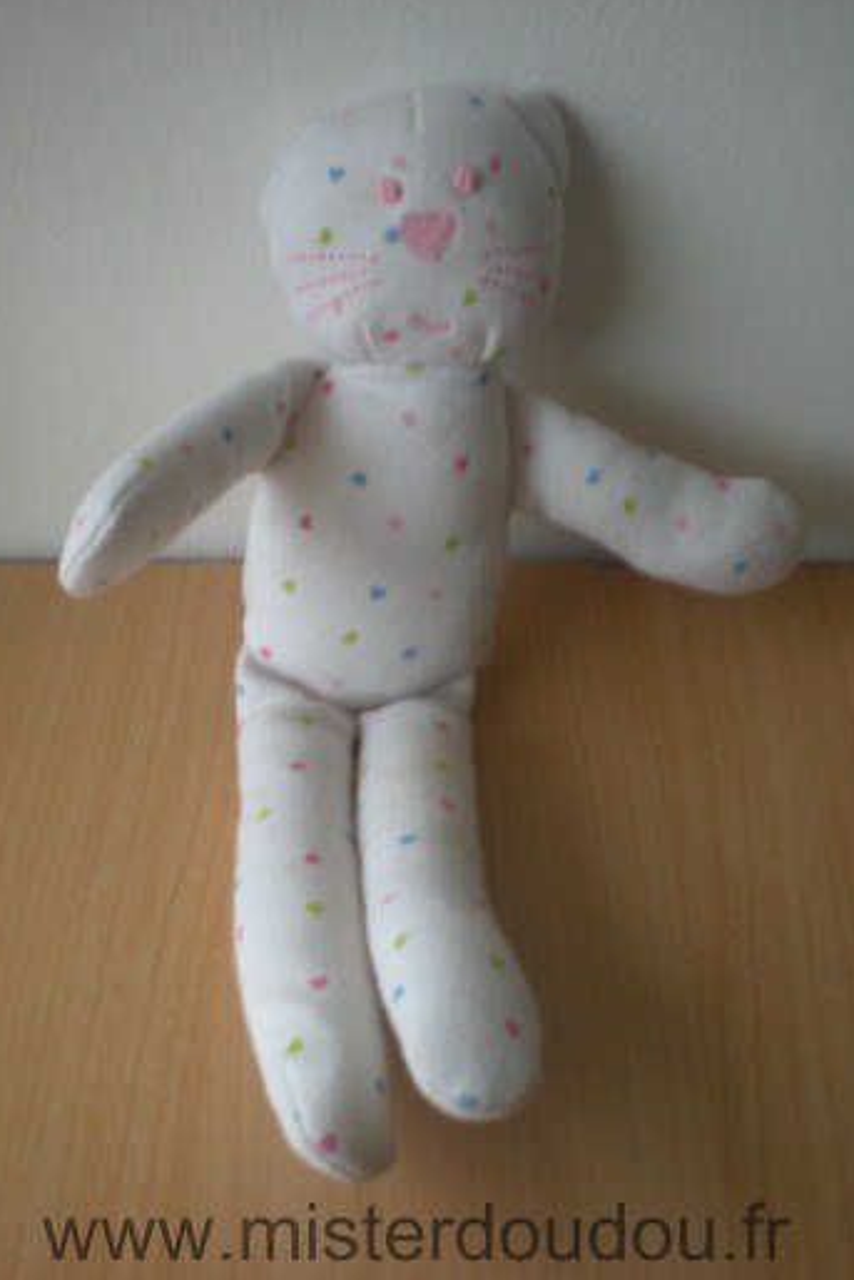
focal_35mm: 40
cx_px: 413
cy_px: 635
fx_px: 1422
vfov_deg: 48.4
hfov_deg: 33.4
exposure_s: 1/8
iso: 207
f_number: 3.1
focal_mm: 6.3
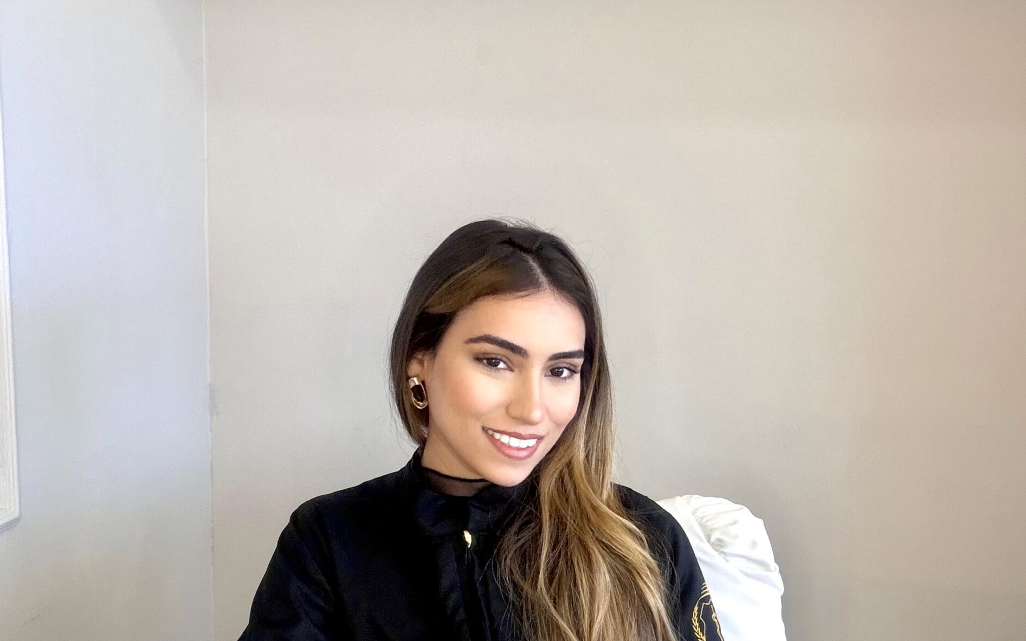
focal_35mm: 43
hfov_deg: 46.2
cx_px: 513
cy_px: 335
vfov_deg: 29.9
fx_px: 1202
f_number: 1.9
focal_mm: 2.71
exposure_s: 1/60
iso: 100
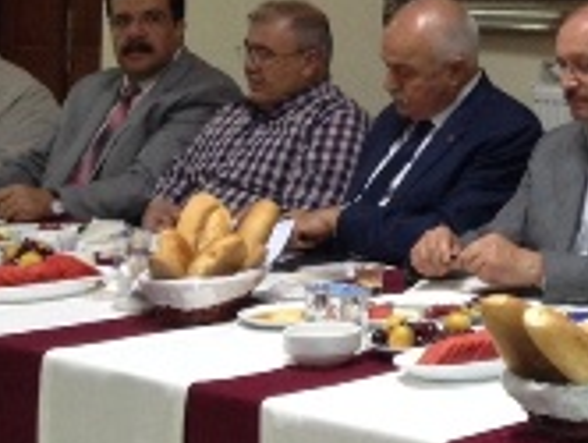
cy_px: 46
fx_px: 1599
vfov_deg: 15.6
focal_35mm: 94
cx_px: 499
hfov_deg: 20.5
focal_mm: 4.28
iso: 125
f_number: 2.4
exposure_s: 1/20
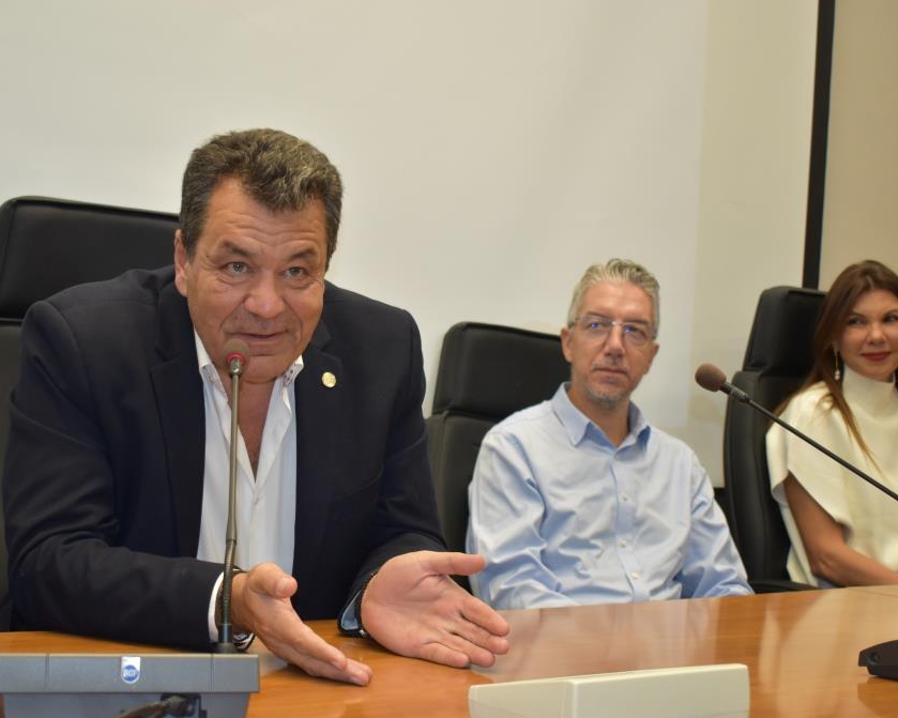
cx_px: 386
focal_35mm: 55
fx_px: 1462
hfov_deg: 34.1
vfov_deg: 27.6
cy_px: 355
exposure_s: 1/125
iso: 900
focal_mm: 32
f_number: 4.5
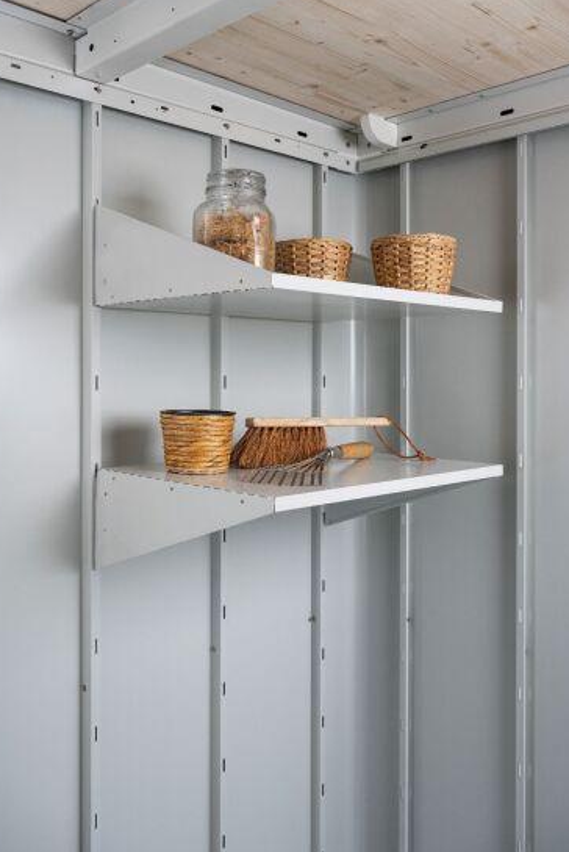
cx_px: 289
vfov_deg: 56.4
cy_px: 400
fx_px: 794
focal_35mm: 34
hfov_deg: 39.4
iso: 64
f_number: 6.3
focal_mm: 30.5
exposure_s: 1/160
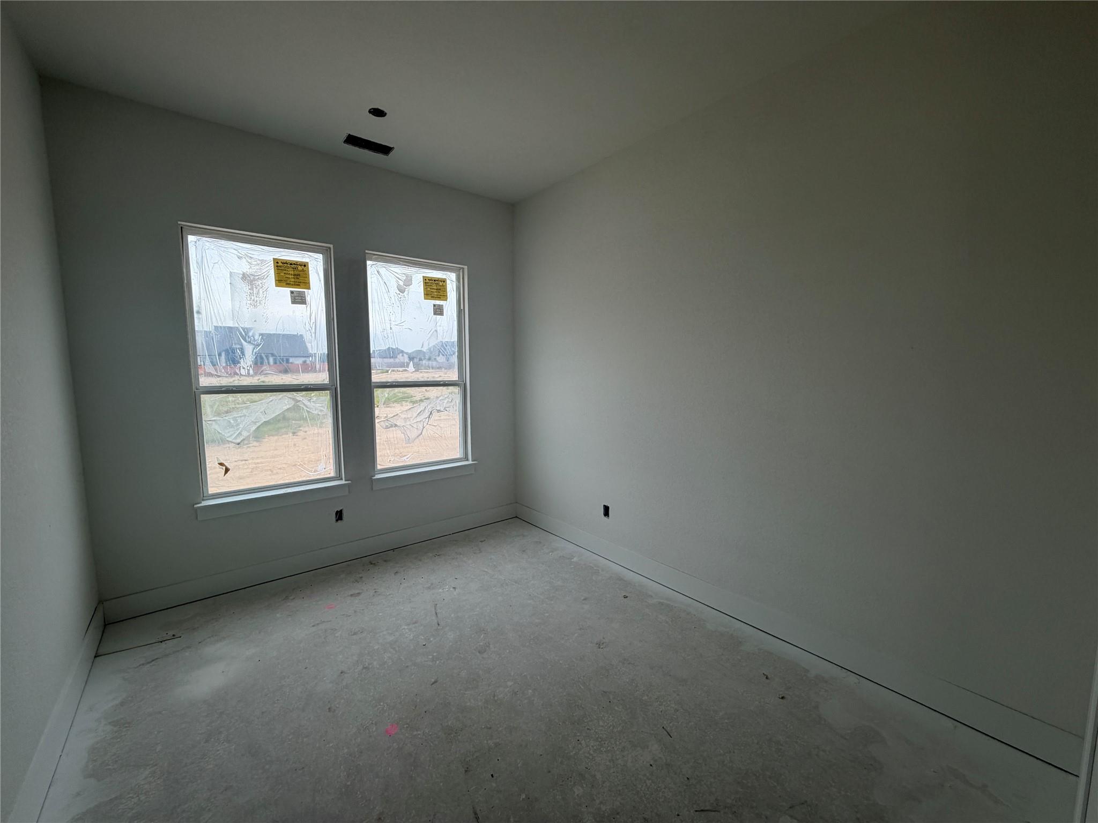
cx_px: 549
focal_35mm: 14
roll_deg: +0.3
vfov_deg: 85.7
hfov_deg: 102.1
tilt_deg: -5.8
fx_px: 444
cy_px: 412
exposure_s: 1/408
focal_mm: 2.22
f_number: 2.2
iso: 50
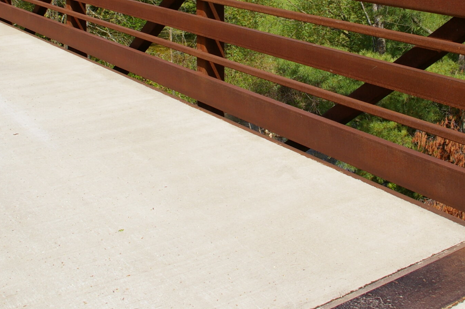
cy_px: 31
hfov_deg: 38.8
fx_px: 658
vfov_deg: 25.6
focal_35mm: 51
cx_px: 276
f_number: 11
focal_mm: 18
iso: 200
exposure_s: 1/180
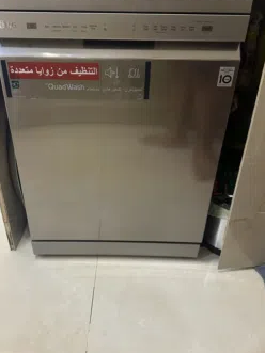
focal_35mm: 29
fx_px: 296
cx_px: 118
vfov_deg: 61.6
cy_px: 163
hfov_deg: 48.1
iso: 400
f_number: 1.78
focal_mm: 6.86
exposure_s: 1/60
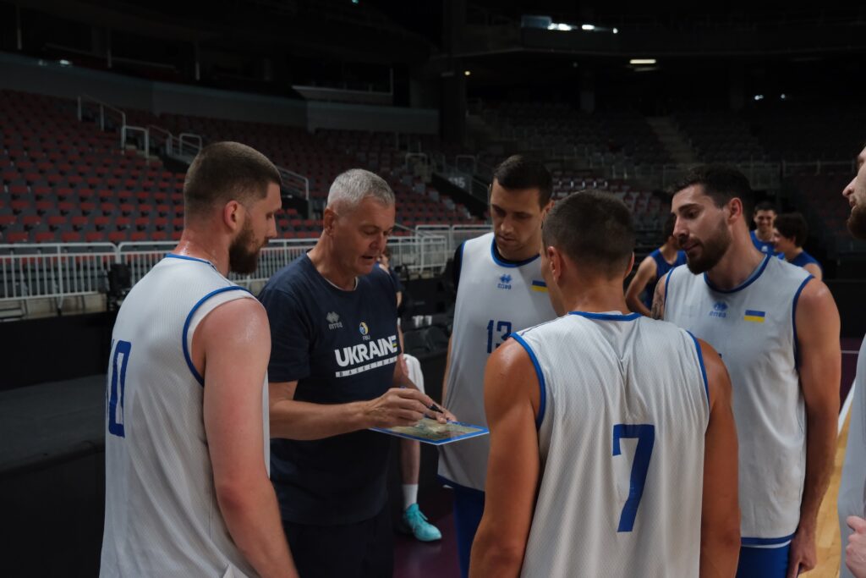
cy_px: 289
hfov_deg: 51.9
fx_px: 890
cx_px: 433
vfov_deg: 36.0
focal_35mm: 37
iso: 3200
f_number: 4
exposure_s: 1/1250
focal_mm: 24.7
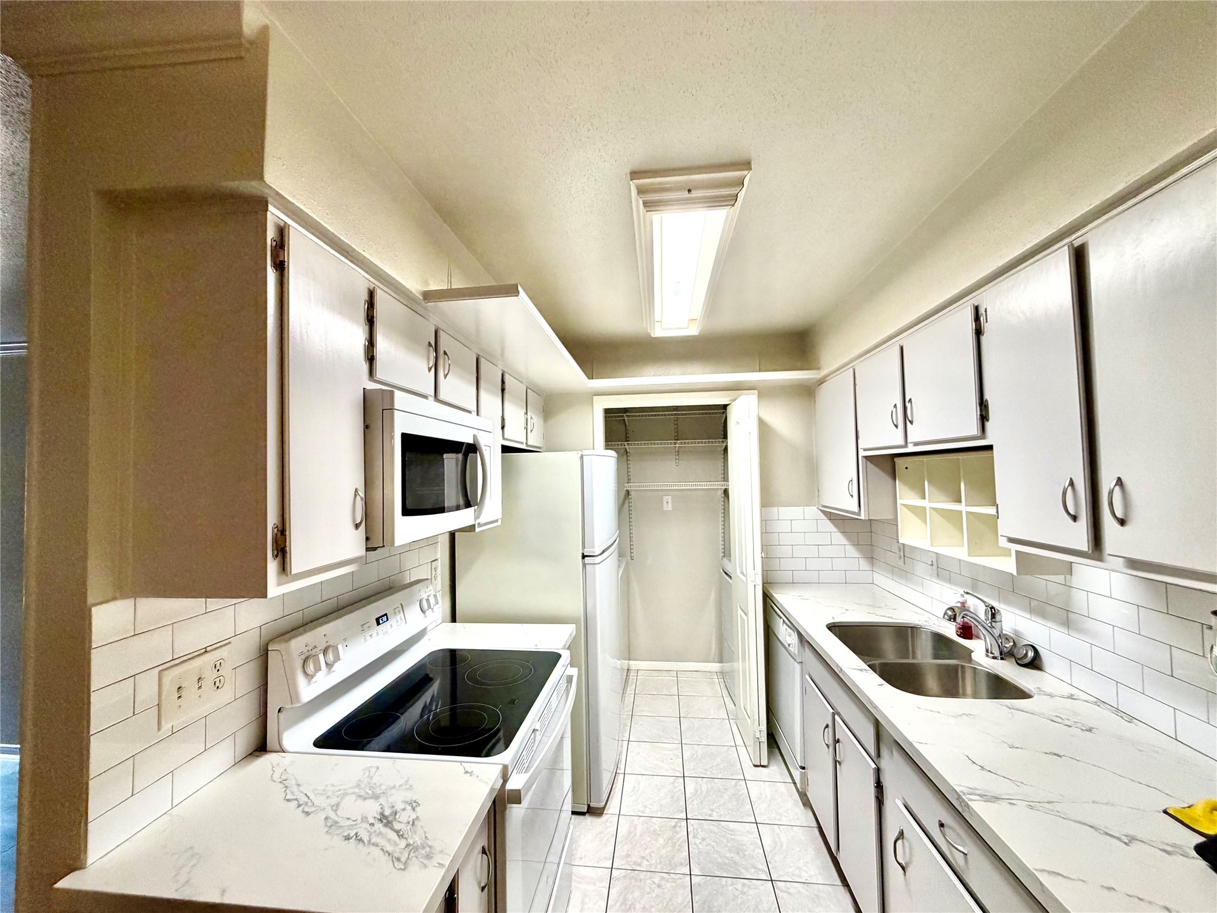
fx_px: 492
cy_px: 456
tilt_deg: +2.5
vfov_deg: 85.7
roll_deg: +1.4
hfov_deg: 102.1
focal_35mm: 14
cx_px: 608
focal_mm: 2.22
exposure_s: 1/120
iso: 320
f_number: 2.2
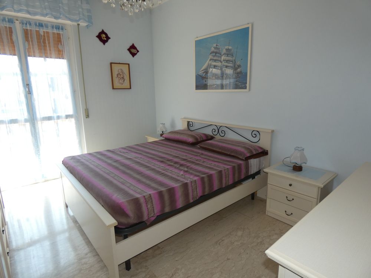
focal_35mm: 20
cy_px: 139
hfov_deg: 81.7
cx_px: 186
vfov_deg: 66.0
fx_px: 214
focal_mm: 3.6
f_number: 2.8
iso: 80
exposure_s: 1/80
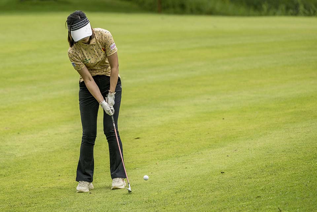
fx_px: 1761
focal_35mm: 200
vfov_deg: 6.9
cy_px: 106
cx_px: 158
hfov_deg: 10.3
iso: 280
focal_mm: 200
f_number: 3.5
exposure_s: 1/5000
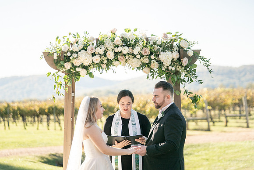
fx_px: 708
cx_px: 118
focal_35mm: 100
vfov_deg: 13.6
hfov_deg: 20.3
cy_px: 79
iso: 100
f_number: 2.8
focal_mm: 92
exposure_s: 1/1250
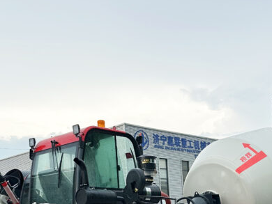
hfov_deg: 30.6
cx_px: 162
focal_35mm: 63
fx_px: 495
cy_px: 227
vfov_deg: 22.0
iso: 80
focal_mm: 6.86
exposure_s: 1/1144
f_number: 1.78
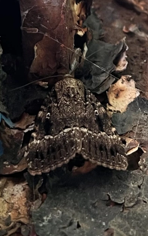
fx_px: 181
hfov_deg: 44.6
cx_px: 72
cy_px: 119
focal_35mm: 28
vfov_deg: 66.5
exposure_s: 1/85
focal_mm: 5.1
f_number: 1.6
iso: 125
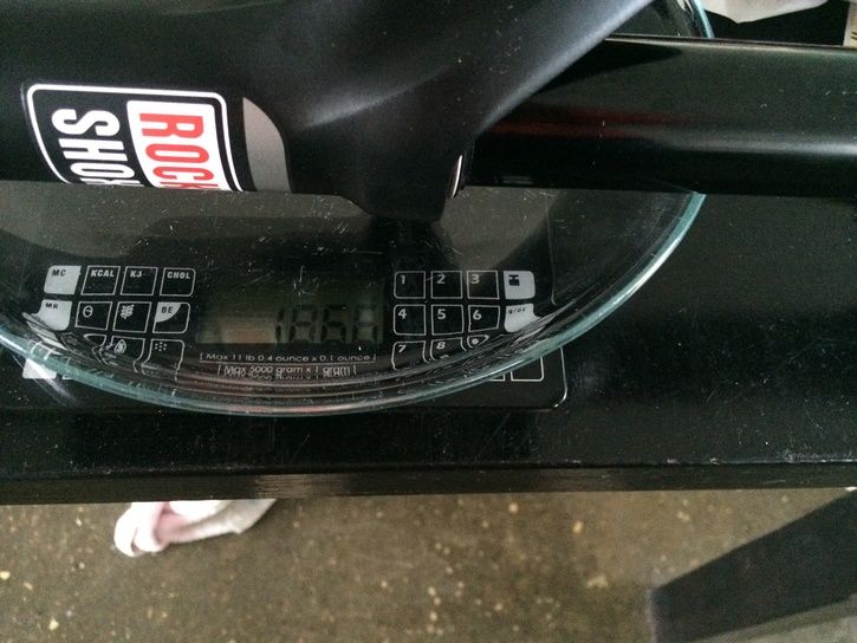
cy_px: 322
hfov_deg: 60.0
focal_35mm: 30
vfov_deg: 46.8
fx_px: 743
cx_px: 428
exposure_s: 1/15
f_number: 2.2
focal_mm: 4.12
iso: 500
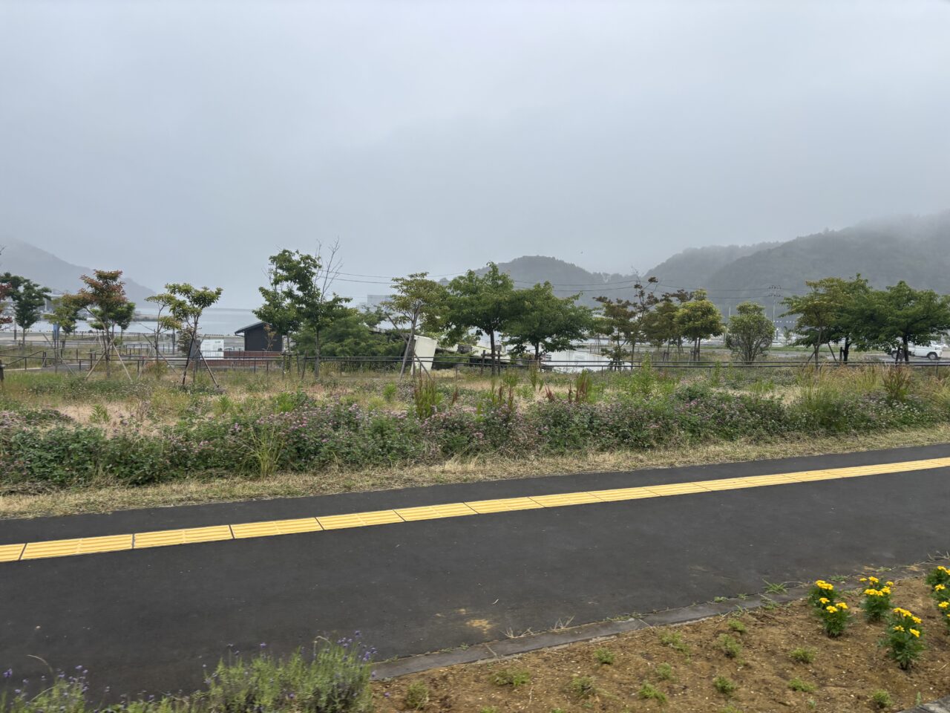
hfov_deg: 67.3
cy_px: 356
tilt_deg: +1.3
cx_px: 475
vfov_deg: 53.1
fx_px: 714
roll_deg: +0.0
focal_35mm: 26
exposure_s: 1/1328
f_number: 1.6
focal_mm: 5.96
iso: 50
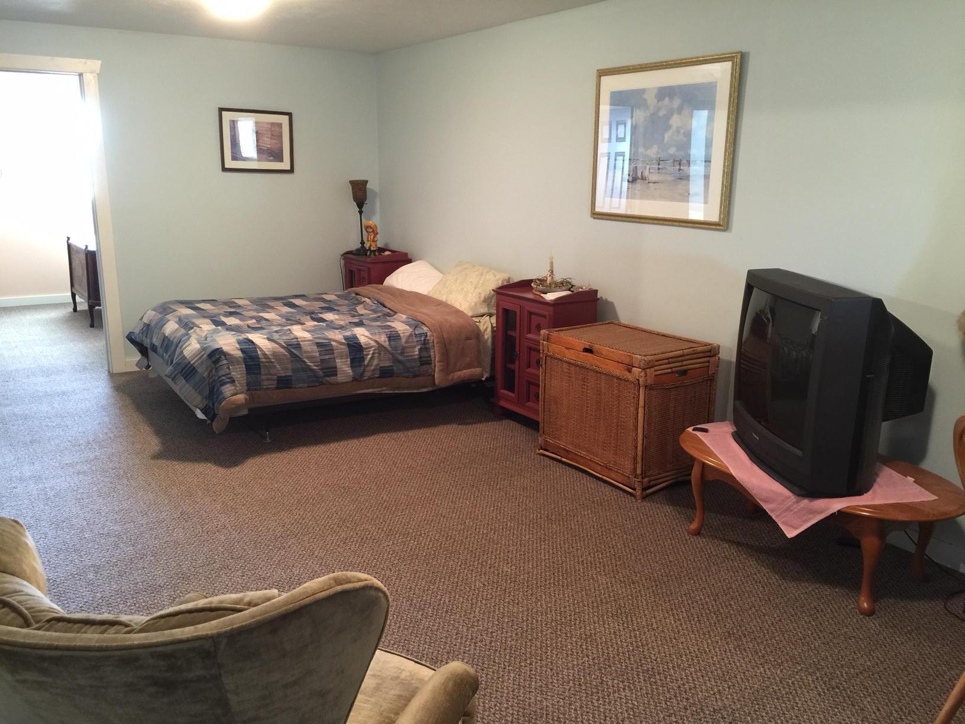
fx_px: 808
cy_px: 362
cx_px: 482
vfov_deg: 48.2
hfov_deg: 61.7
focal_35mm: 29
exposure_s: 1/4
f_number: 2.2
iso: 64
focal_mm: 4.15
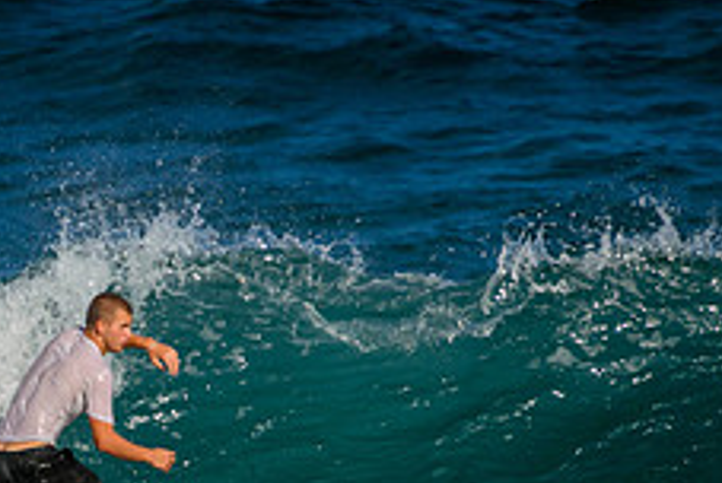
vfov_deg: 0.7
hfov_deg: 1.0
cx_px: 57
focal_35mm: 2041
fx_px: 40986
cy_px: 542
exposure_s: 1/1600
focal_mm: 800
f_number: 11
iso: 560
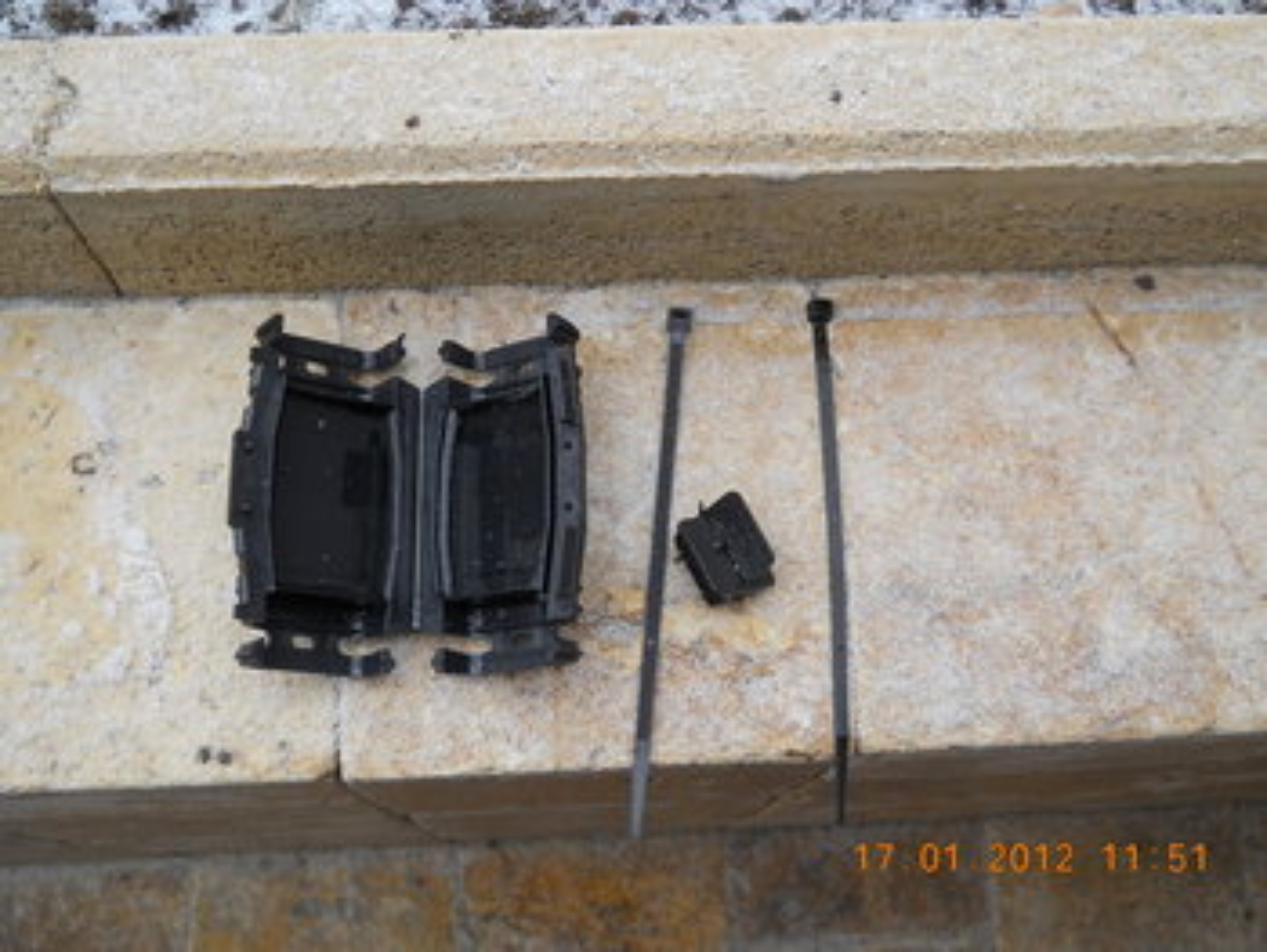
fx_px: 1502
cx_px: 634
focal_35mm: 41
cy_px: 476
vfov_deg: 35.2
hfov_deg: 45.7
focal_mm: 6.72
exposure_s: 1/80
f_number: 3.1
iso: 80
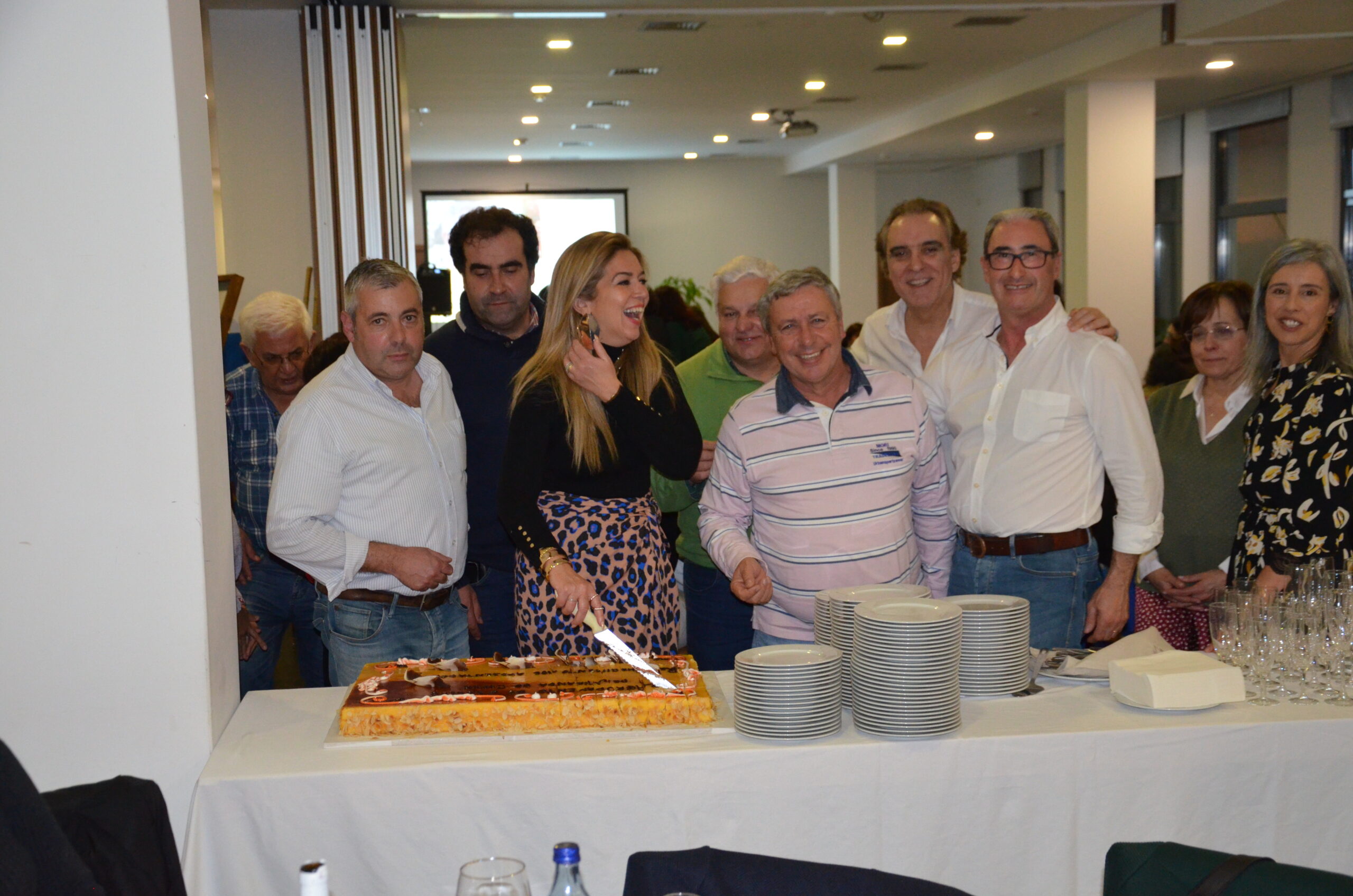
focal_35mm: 48
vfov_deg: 28.0
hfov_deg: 41.2
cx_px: 676
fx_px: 1800
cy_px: 448
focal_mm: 32
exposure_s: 1/60
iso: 2500
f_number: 4.2
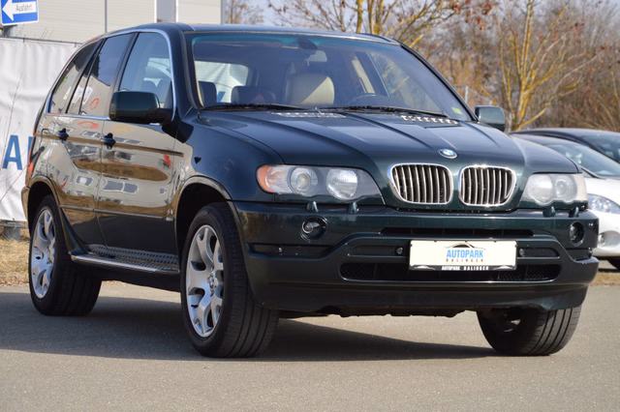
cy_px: 206
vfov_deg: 11.4
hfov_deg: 17.1
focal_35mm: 120
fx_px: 2066
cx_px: 310
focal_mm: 80
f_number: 7.1
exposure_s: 1/200
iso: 100
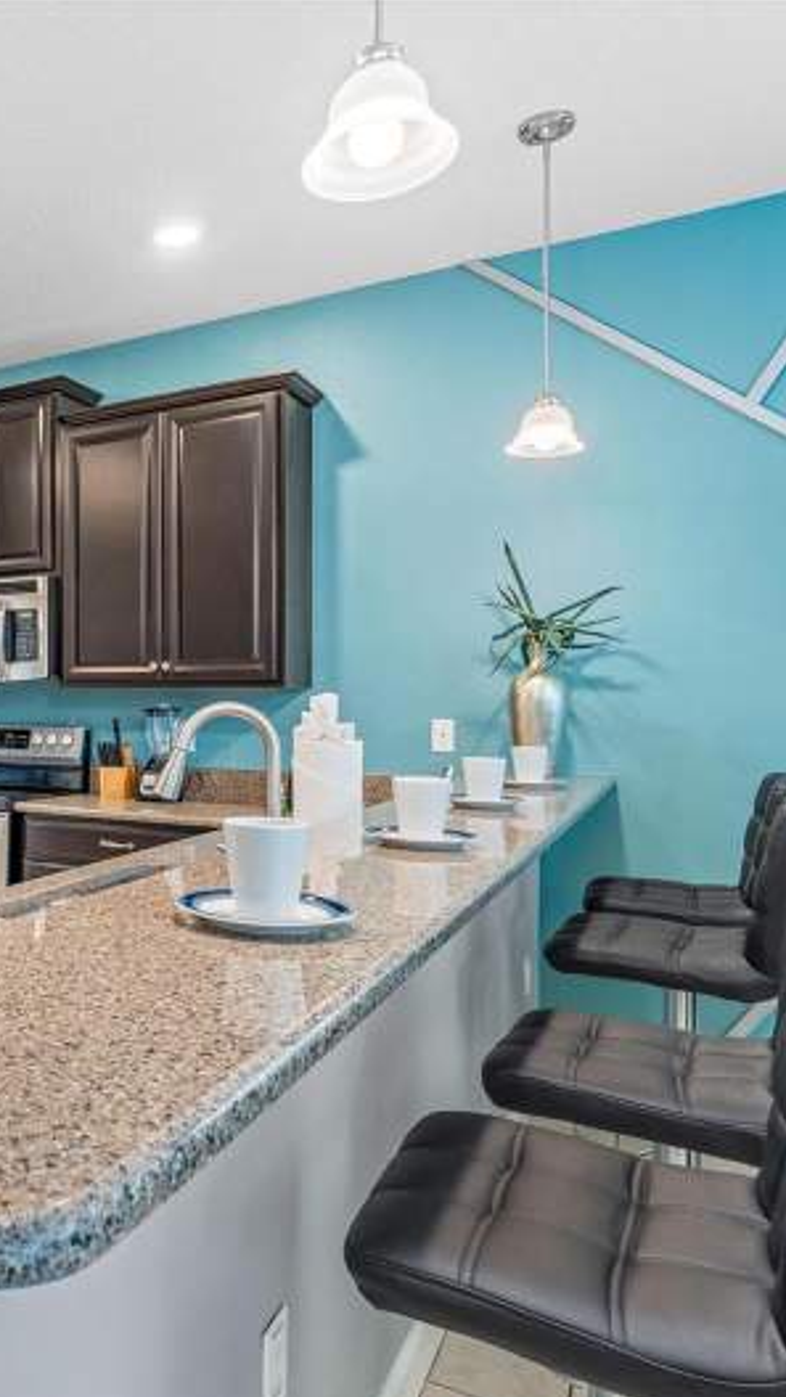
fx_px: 1006
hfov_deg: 36.7
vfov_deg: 69.5
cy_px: 702
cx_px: -58
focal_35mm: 27
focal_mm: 17.1
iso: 400
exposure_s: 1/3
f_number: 9
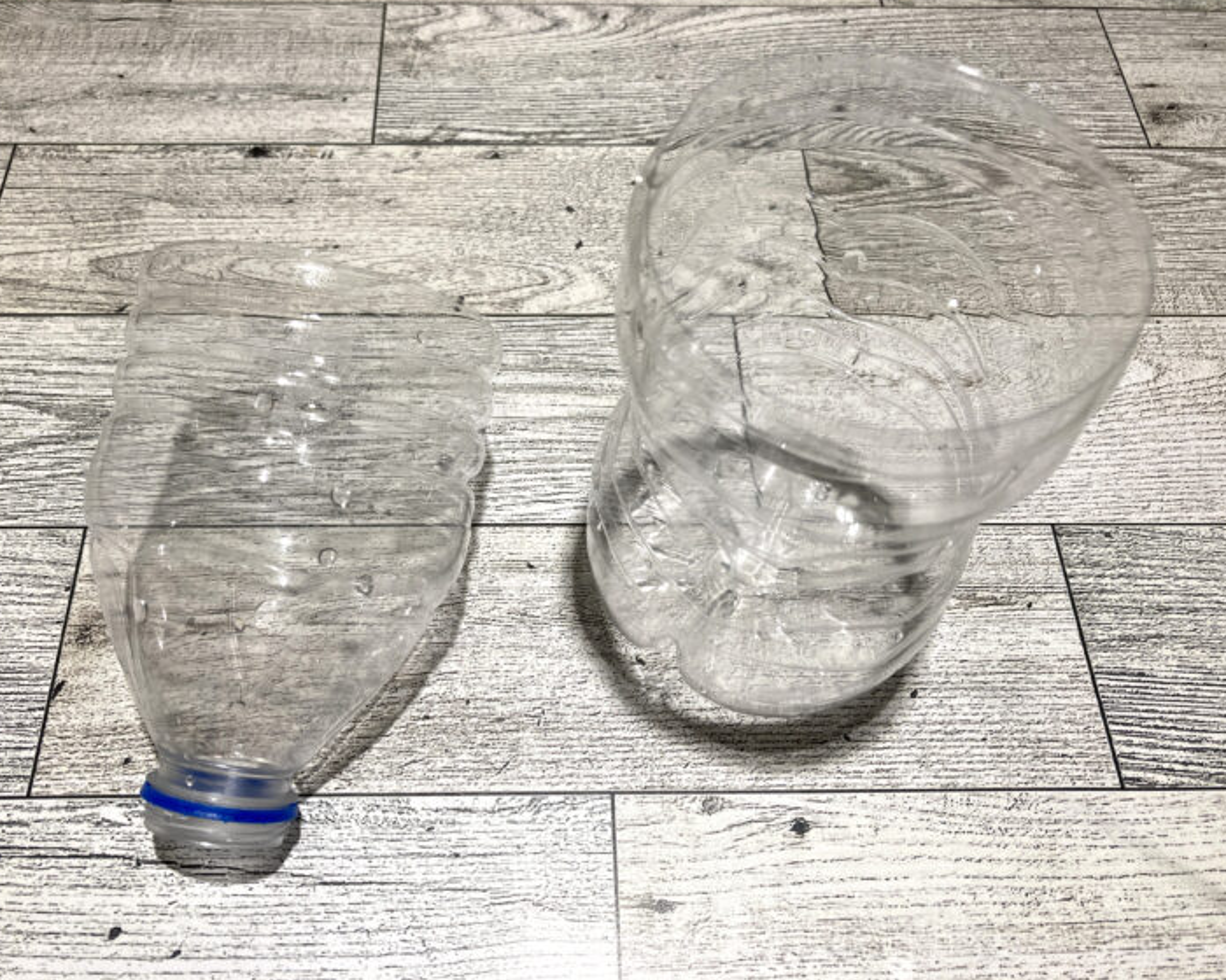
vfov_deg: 48.5
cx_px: 562
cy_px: 492
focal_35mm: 30
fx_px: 1089
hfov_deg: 58.7
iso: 25
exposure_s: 1/120
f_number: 1.8
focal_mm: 3.99
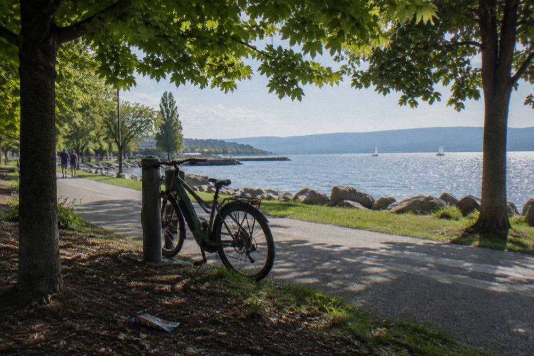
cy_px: 178
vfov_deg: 46.4
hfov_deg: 65.5
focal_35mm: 28
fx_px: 415
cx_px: 267
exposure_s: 1/400
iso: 640
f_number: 6.3
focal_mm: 28
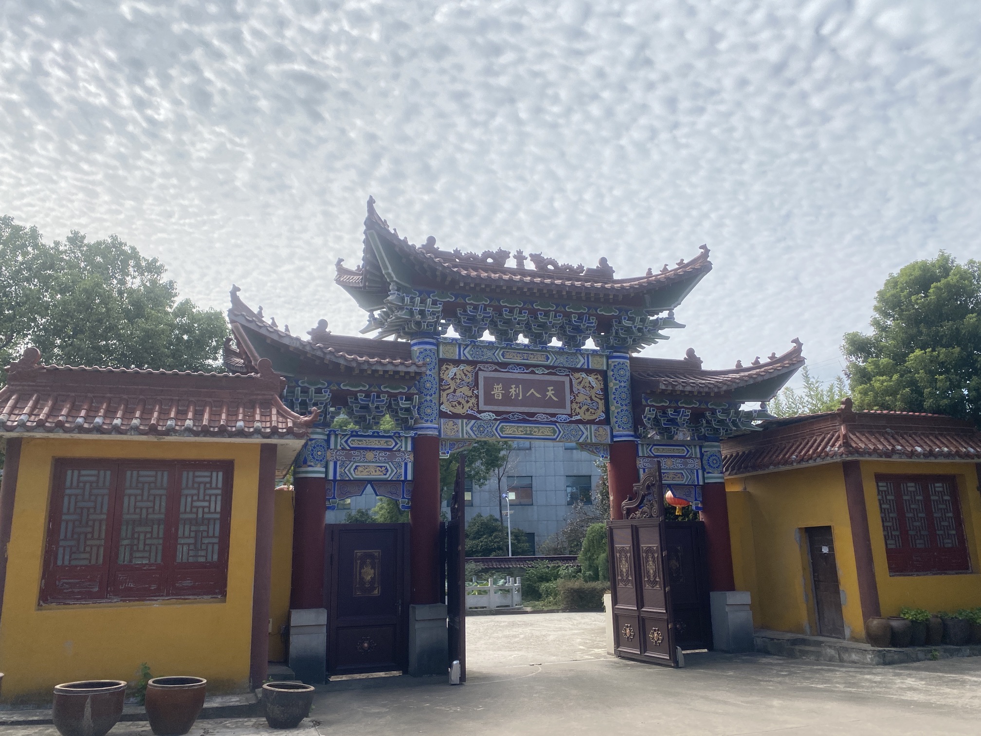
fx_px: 737
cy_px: 368
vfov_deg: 53.1
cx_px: 490
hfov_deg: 67.3
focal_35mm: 26
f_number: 1.8
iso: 32
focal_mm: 4.25
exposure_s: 1/4274
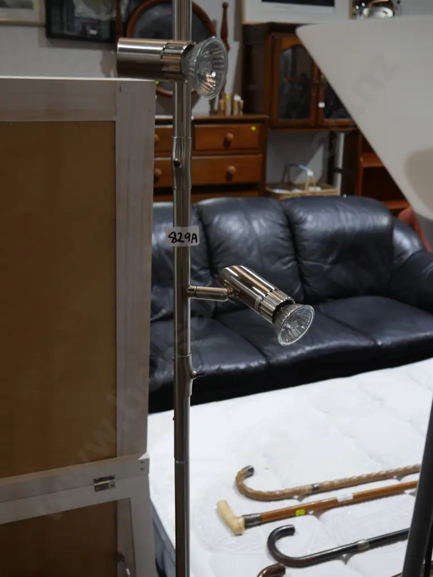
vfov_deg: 49.0
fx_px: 633
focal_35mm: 38
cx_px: 216
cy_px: 288
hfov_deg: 37.8
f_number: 4.1
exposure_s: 1/60
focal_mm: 19
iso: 250
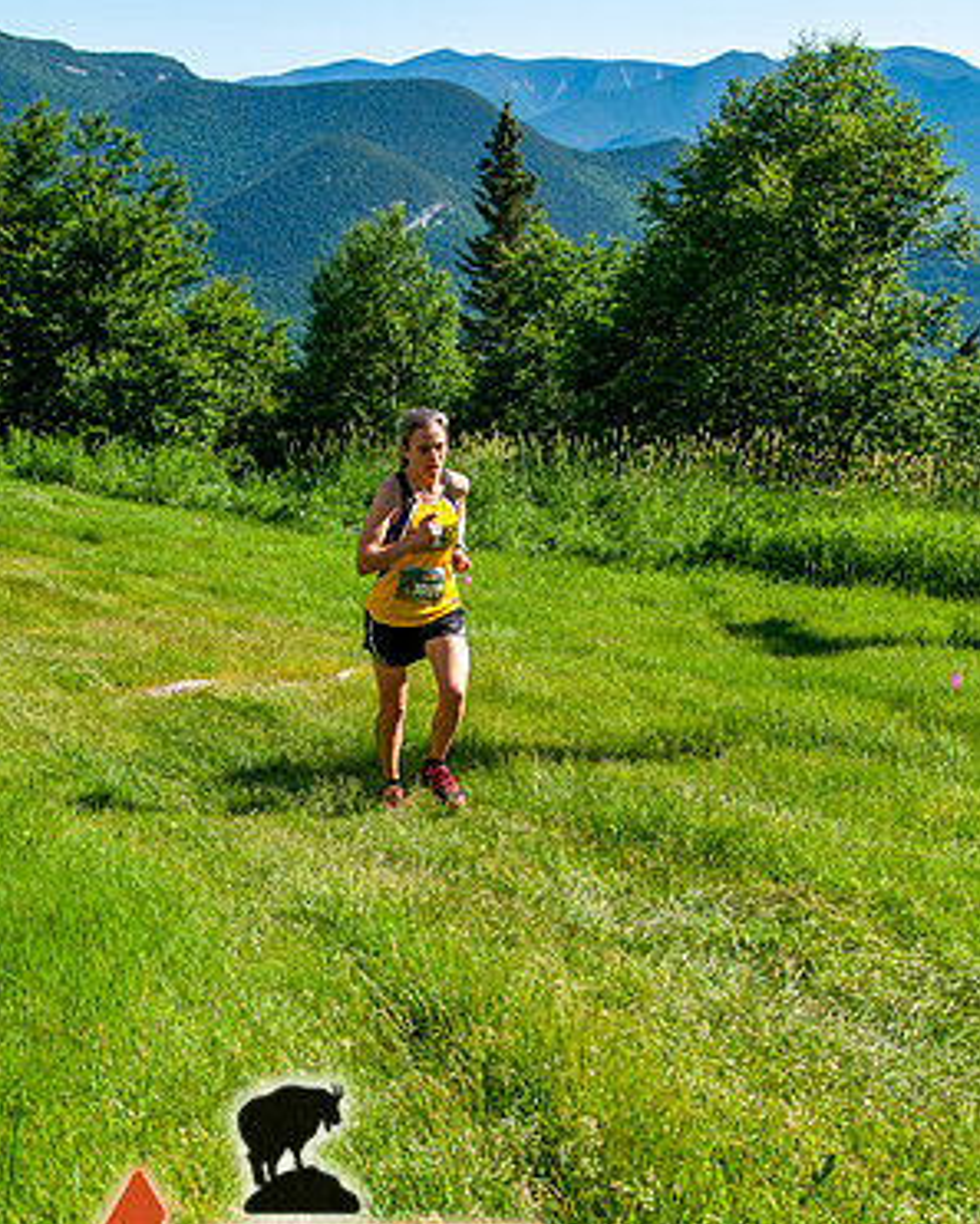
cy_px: 709
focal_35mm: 58
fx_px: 2102
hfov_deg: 26.2
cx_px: 490
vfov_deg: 32.4
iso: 200
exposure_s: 1/400
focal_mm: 34
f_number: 8
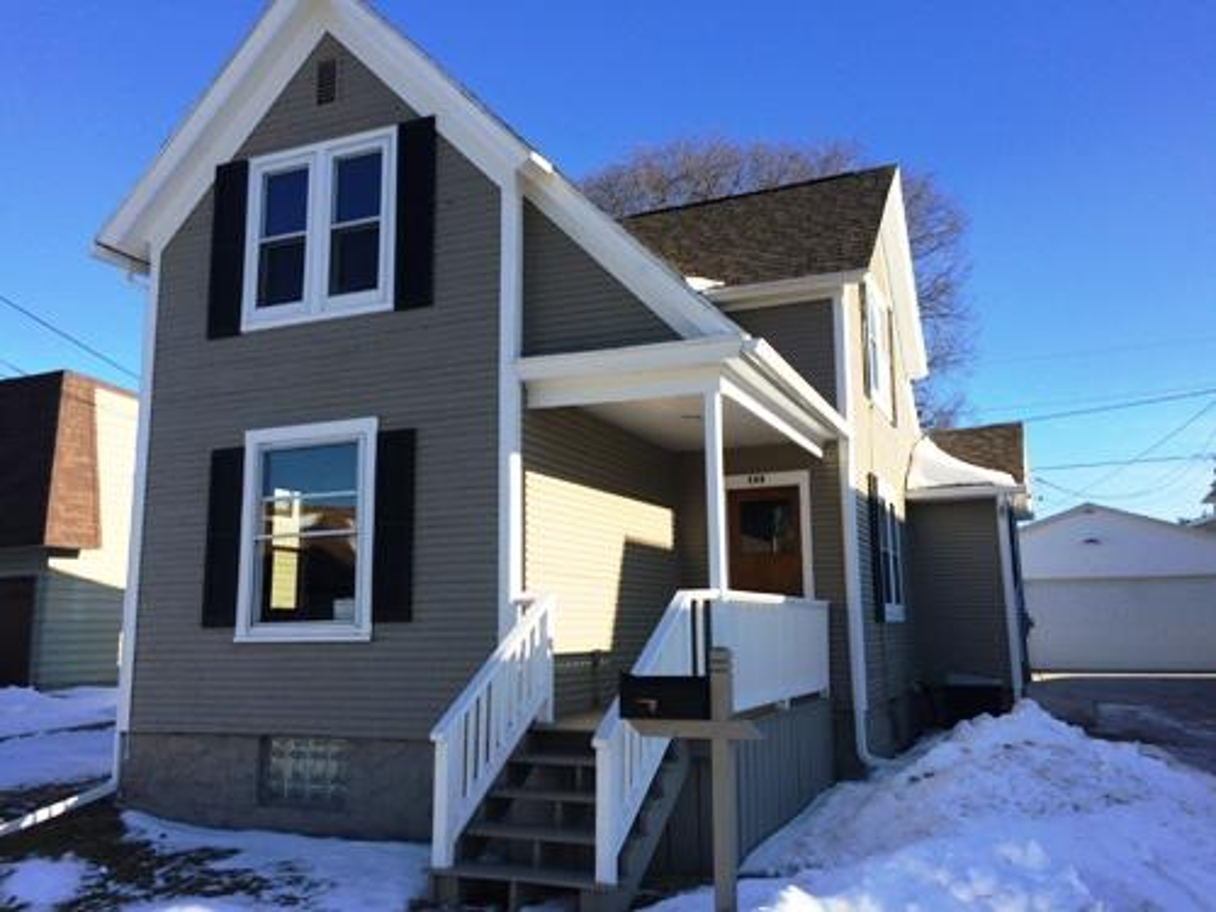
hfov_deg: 61.7
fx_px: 1019
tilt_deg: +7.6
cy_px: 456
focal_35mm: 29
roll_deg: +1.2
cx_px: 608
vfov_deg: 48.2
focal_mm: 4.15
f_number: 2.2
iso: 32
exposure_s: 1/1580
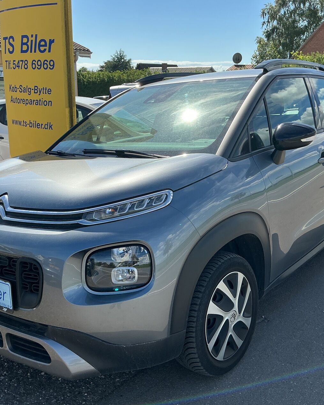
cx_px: 155
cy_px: 204
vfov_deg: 47.9
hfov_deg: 39.2
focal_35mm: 38
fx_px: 455
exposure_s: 1/1221
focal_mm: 3
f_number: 1.8
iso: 25
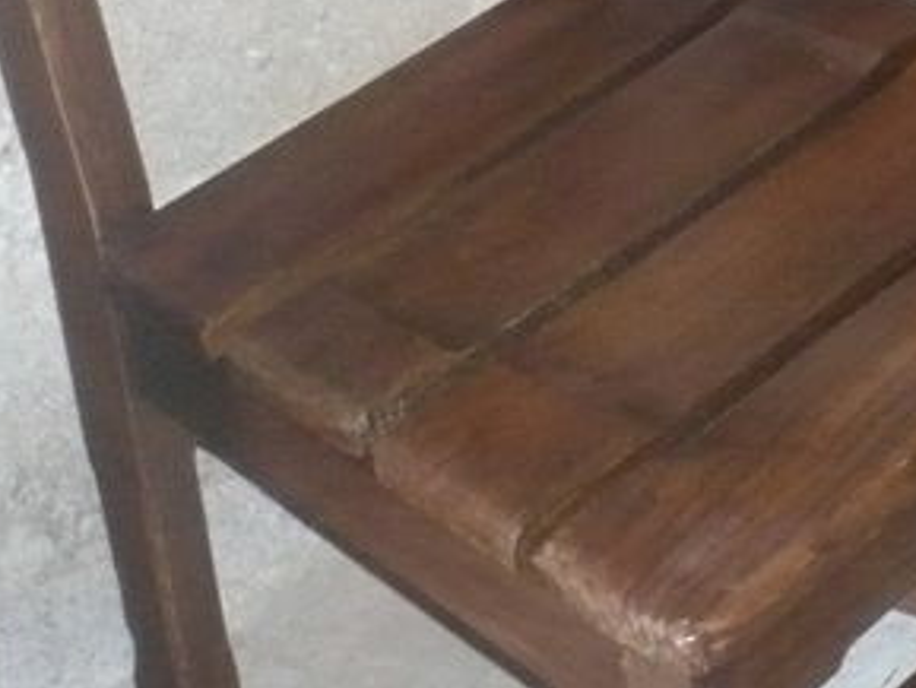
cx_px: 1097
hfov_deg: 15.7
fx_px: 3203
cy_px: -301
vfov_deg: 11.8
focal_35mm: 121
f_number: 2.8
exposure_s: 1/30
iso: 400
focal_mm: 5.8
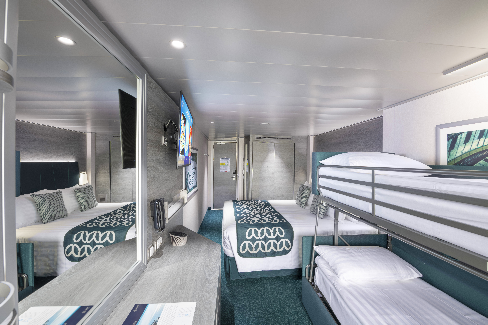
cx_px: 244
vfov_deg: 81.2
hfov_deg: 104.3
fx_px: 190
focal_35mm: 14
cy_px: 162
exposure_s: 1/4
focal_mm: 14
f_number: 11
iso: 200
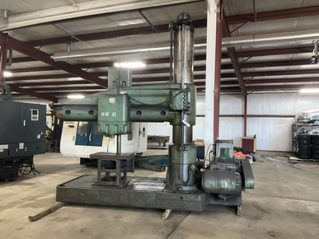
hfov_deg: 60.0
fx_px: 276
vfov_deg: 46.8
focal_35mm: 30
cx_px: 158
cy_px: 121
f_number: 1.8
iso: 250
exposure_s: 1/60
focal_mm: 3
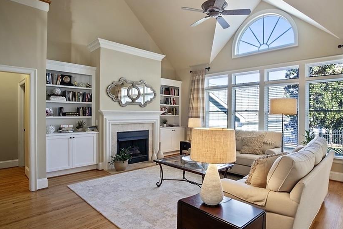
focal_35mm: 20
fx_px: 191
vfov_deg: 61.9
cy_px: 116
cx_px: 193
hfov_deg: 83.6
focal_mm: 16
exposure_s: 1.6
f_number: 14
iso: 100
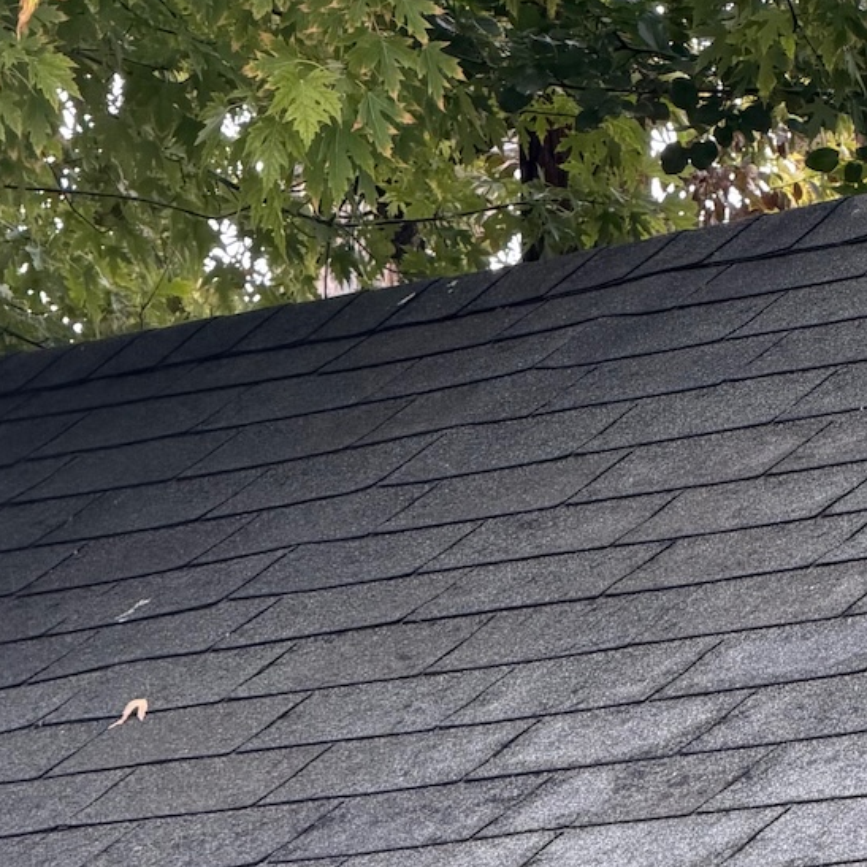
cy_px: -459
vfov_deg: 6.3
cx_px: 818
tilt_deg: +15.2
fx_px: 7821
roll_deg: -0.4
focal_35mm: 276
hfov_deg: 6.3
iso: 200
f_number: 2.8
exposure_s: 1/121
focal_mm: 16.89
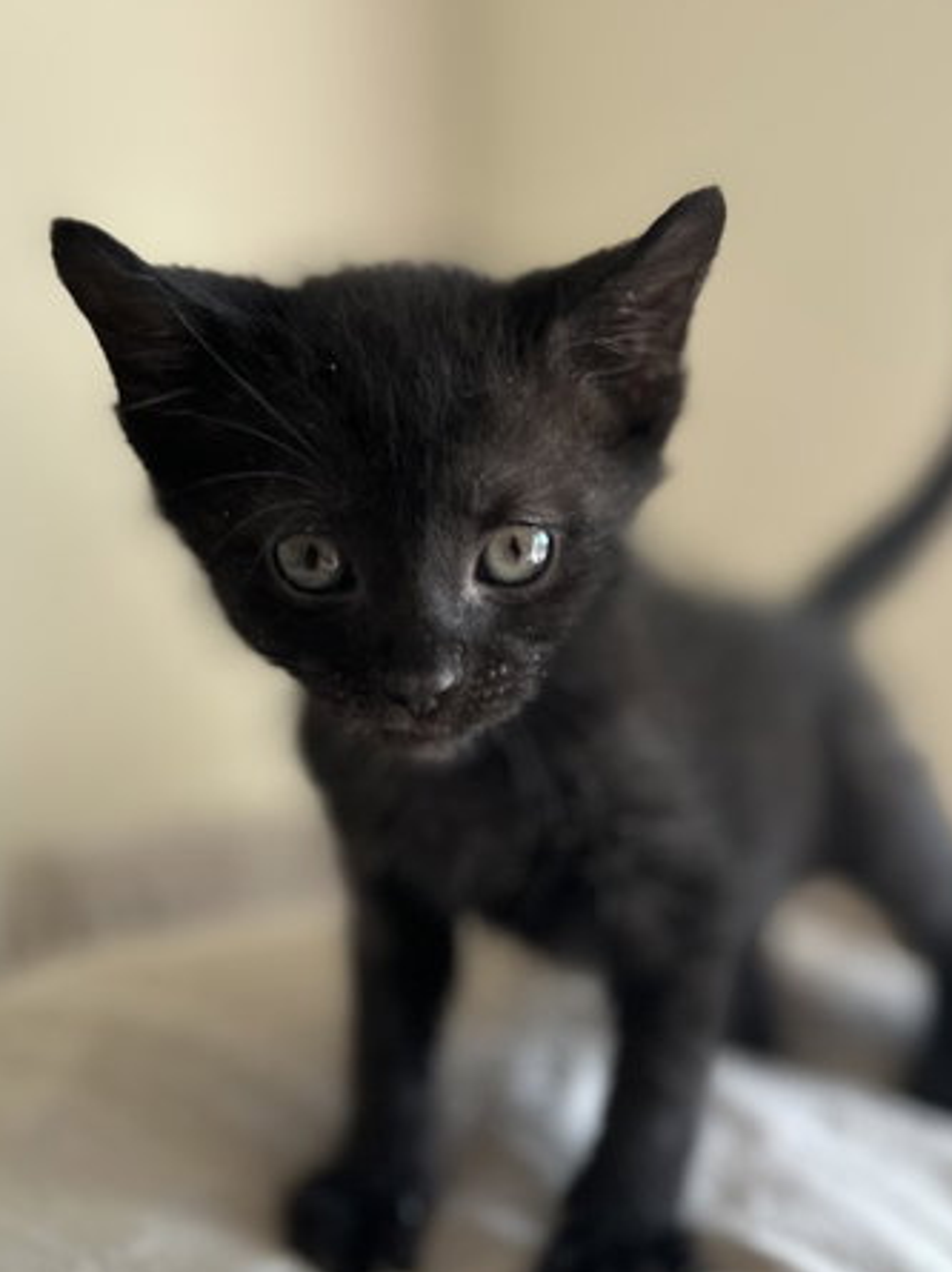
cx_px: 509
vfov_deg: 51.3
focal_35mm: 36
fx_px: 1322
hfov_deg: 39.6
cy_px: 710
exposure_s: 1/121
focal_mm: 6.86
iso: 64
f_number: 1.78
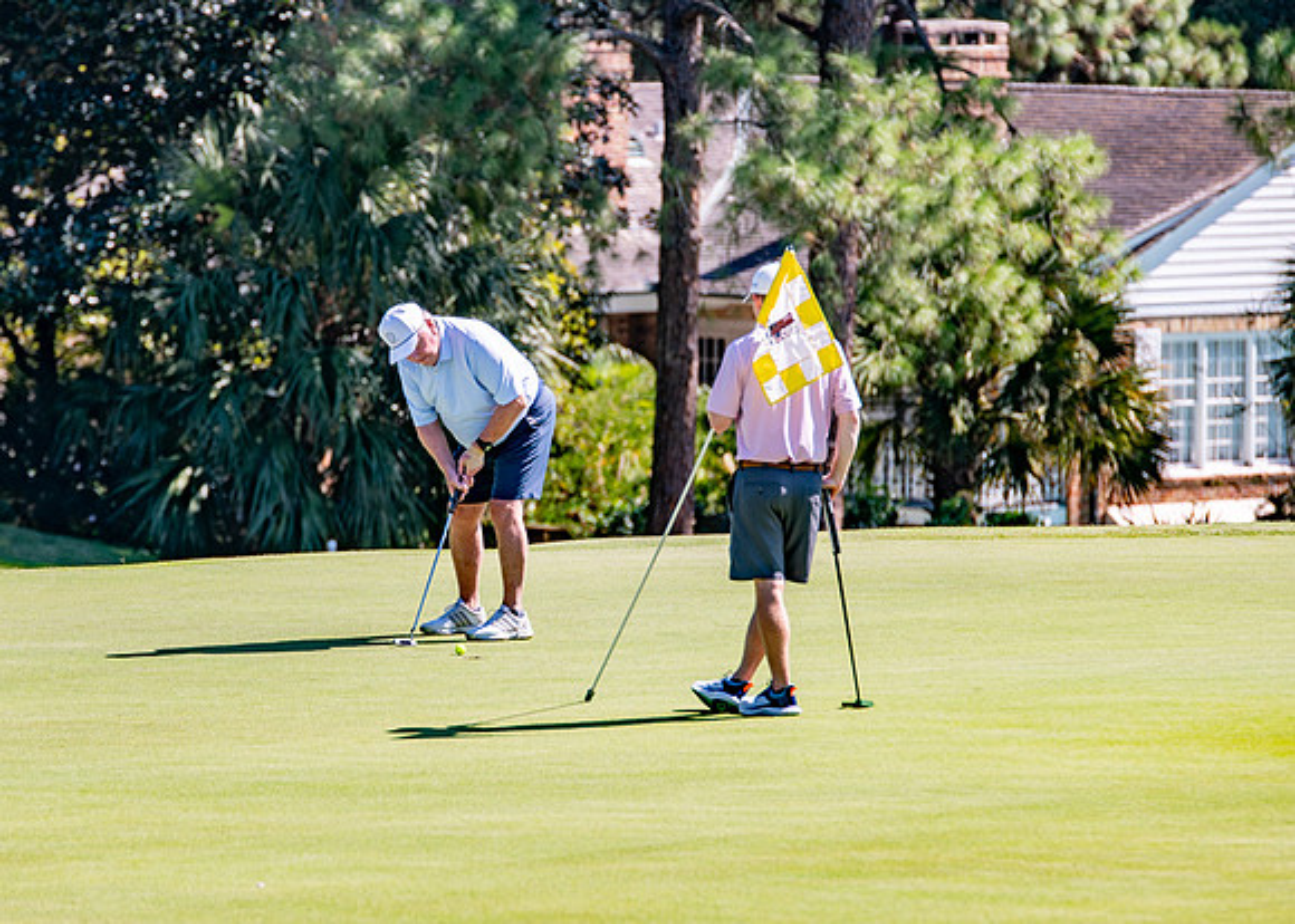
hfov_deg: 6.1
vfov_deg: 4.4
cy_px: 457
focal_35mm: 329
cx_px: 577
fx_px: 12104
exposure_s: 1/640
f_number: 4
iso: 100
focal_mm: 200
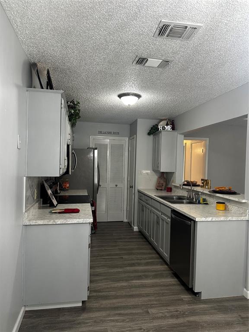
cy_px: 166
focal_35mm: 24
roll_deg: -2.7
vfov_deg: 71.6
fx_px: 230
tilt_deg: -0.8
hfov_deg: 56.8
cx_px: 124
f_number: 1.78
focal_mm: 6.86
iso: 160
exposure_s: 1/60
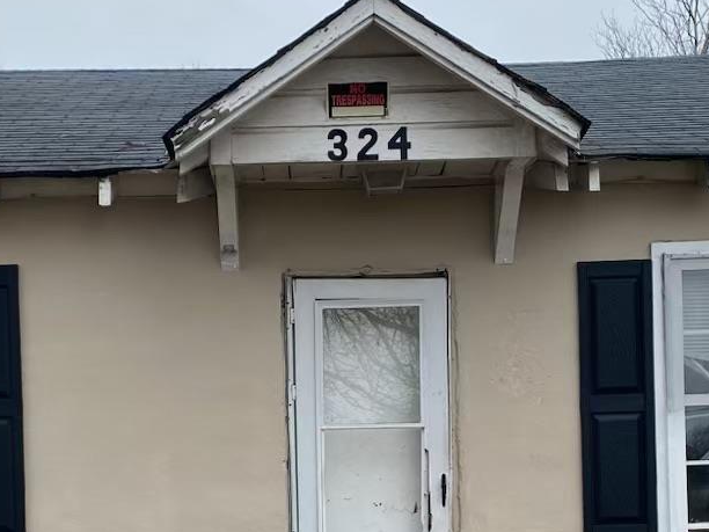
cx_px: 304
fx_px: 1393
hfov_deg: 28.5
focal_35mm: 68
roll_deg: +2.5
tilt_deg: +0.0
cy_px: 518
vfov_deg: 21.0
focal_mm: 4.25
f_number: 1.8
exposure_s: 1/898
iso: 32
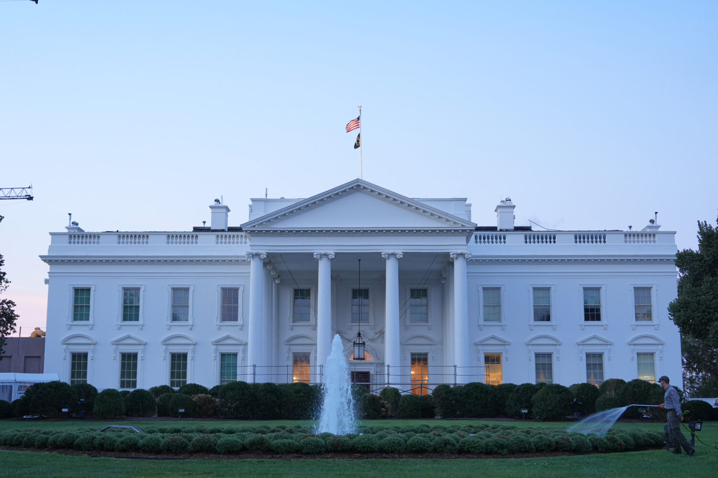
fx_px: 997
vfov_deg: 27.0
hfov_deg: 39.6
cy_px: 239
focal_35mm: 50
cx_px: 359
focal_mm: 50
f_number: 2.8
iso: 1000
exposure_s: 1/125
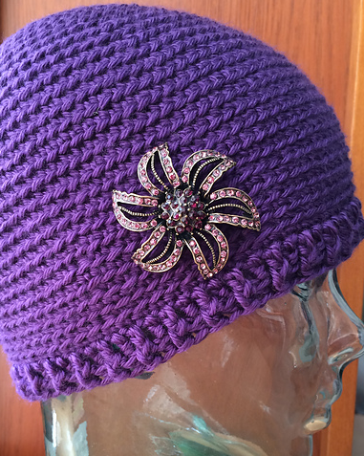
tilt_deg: -5.9
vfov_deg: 47.6
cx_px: 158
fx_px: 512
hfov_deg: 39.1
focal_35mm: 38
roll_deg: -2.6
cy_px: 280
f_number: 2.2
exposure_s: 1/30
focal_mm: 4.15
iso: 64
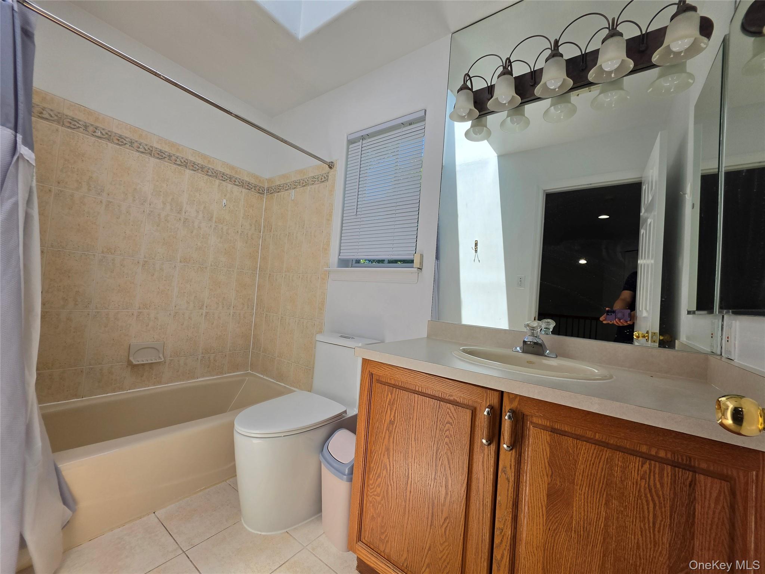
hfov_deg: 106.2
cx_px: 382
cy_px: 287
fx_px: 287
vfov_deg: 89.9
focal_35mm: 13
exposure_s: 1/655
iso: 32
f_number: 1.9
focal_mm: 2.2
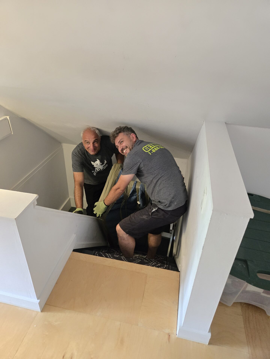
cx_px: 135
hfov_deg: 58.9
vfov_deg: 73.9
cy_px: 180
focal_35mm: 23
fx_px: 239
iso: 1000
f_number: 1.8
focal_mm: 5.4
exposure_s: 1/120
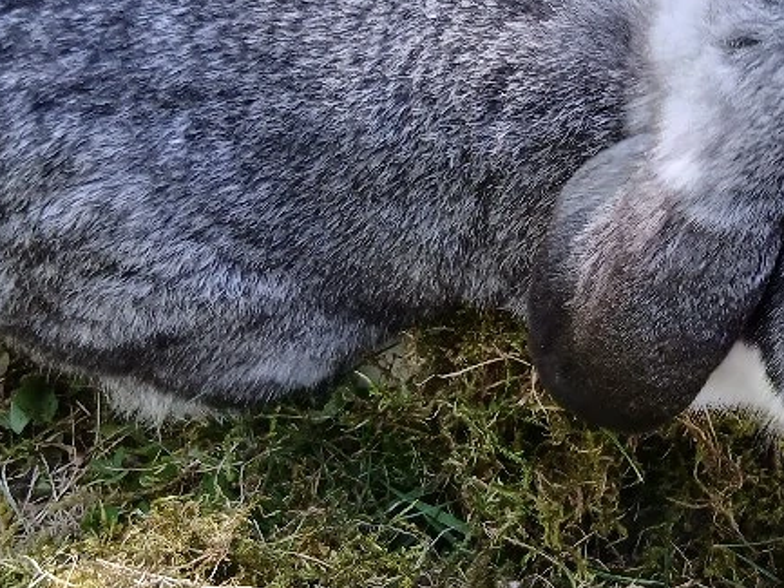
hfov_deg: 31.1
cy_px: 161
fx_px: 1359
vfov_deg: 24.2
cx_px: 664
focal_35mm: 60
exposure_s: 1/50.3
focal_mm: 3.98
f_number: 1.8
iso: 20
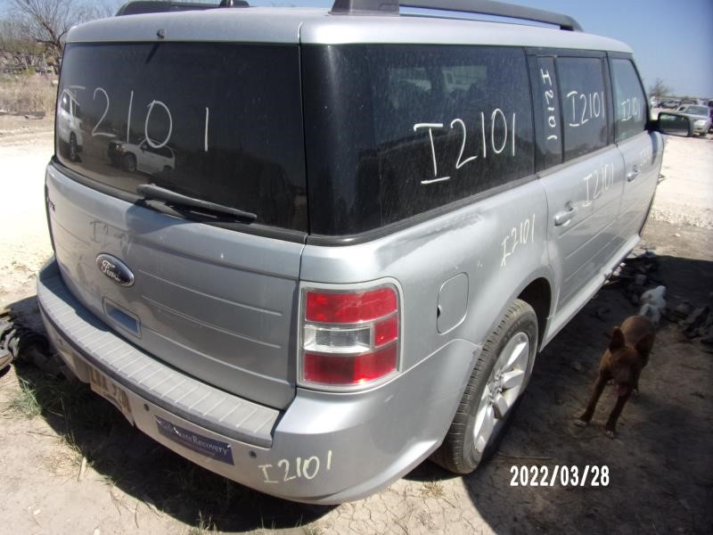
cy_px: 268
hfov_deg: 71.6
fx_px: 494
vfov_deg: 56.8
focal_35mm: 24
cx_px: 356
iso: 80
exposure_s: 1/1300
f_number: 3.3
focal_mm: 4.3
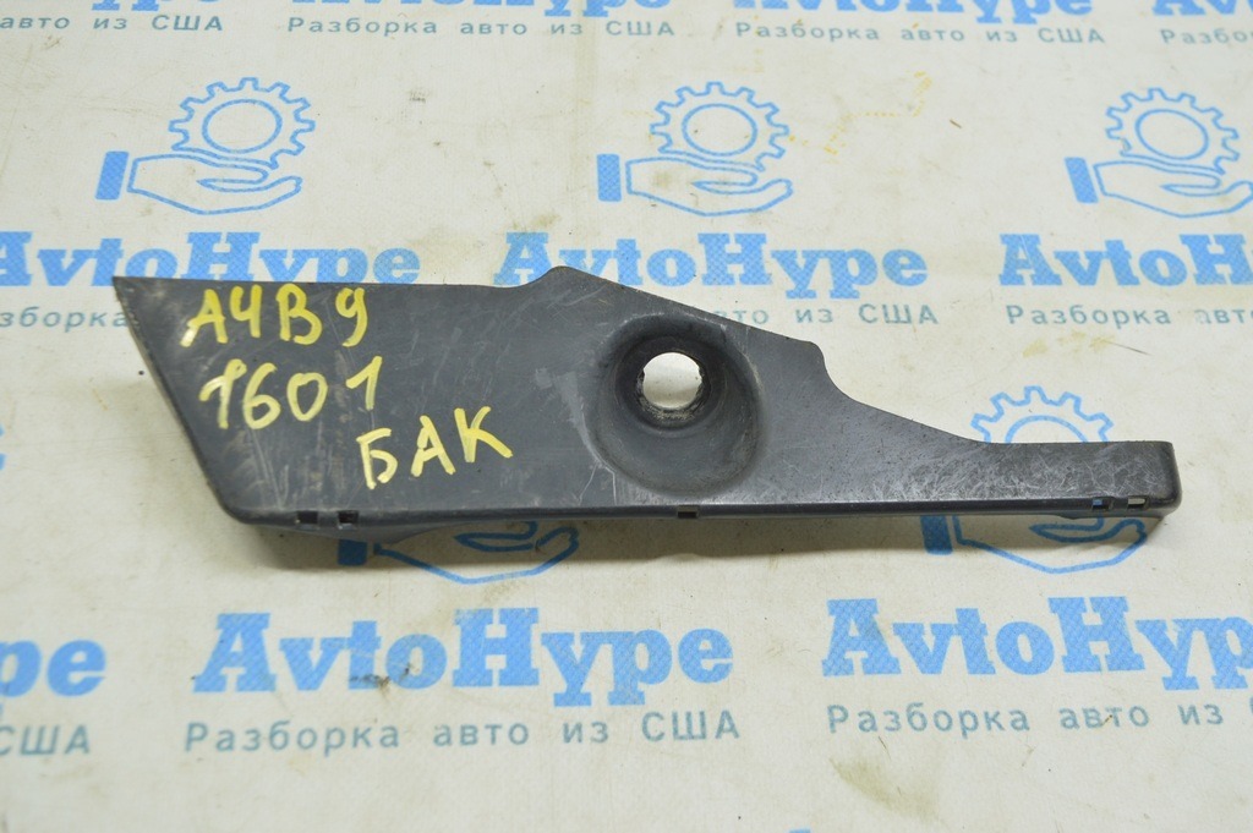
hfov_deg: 48.0
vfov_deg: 33.0
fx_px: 1408
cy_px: 416
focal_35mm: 40
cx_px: 626
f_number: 5.6
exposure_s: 1/20
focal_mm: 27
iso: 400
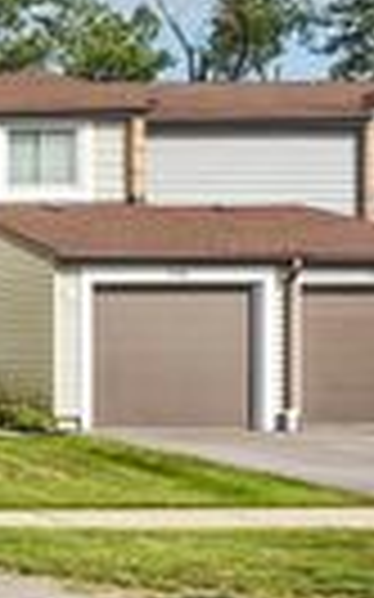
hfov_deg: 13.2
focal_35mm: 75
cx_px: -514
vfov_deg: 27.2
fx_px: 1223
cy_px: 151
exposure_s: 1/1250
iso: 400
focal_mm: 13
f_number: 8
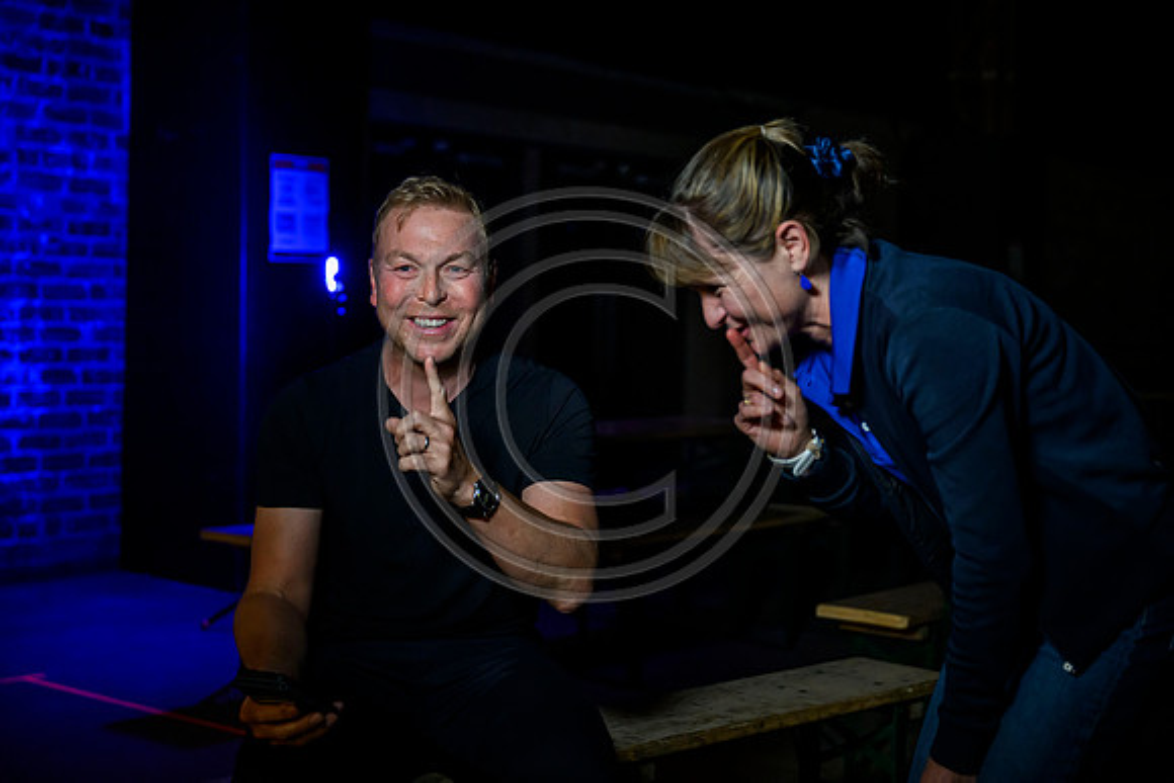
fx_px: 1761
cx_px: 587
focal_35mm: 54
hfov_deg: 36.9
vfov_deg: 25.1
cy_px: 392
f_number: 2.8
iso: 6400
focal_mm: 54
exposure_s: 1/125
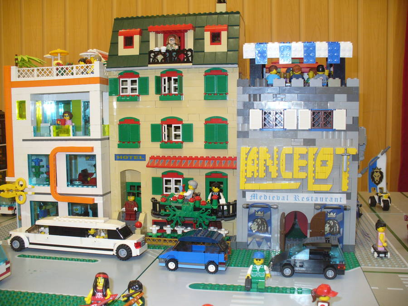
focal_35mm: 37
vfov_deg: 38.7
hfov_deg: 50.1
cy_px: 153
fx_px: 436
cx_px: 204
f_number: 2.8
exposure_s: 1/8
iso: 100
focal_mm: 6.1
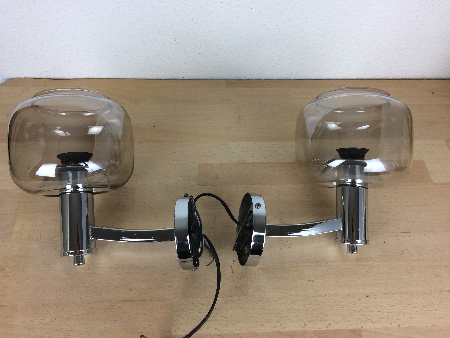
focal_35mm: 29
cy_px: 169
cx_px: 225
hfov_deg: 61.7
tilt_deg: -52.8
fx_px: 377
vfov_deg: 48.2
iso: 64
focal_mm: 4.15
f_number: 2.2
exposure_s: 1/100
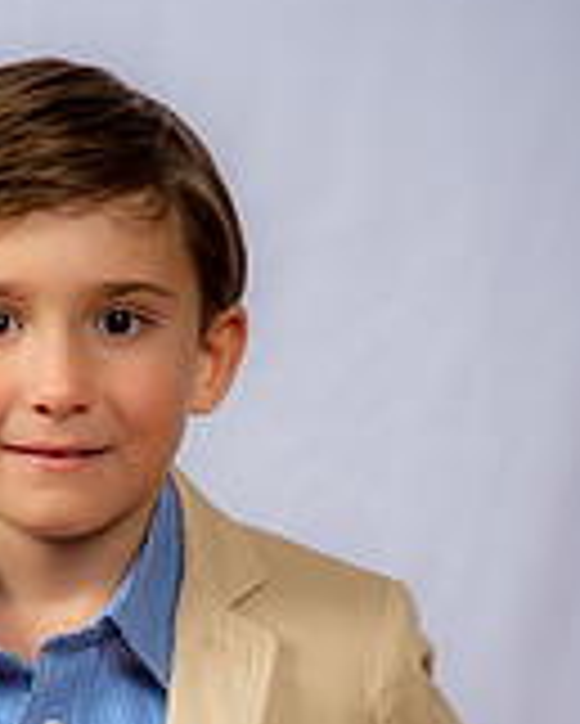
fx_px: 4502
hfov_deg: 7.4
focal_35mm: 210
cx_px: 92
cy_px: 728
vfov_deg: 9.1
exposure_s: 1/160
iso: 250
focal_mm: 80
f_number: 6.3
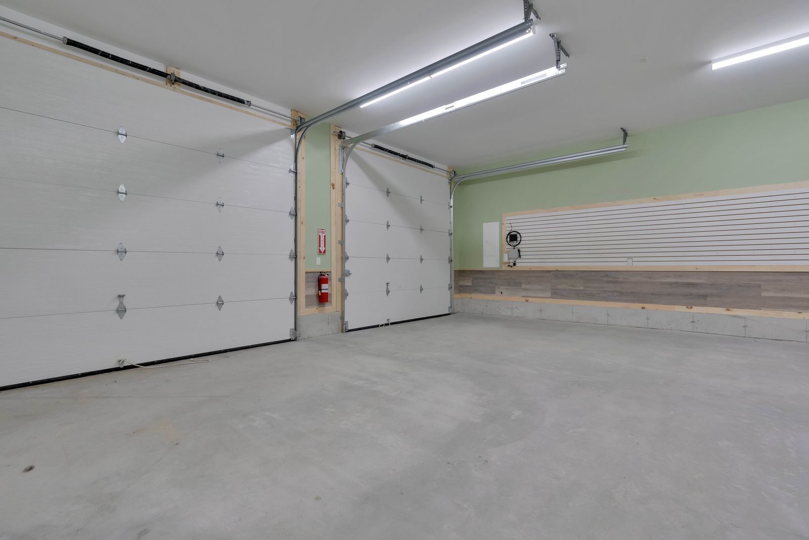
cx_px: 404
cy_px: 270
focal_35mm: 16
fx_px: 360
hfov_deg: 96.7
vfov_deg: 73.8
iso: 800
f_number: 8
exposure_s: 1/250
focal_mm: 16
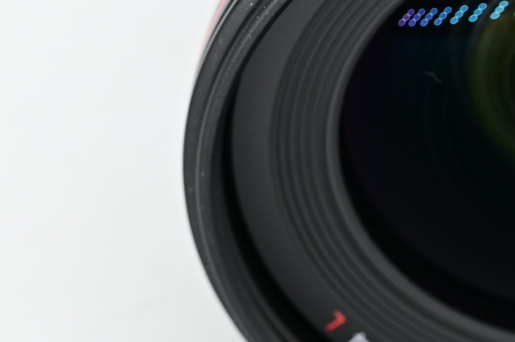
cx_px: 597
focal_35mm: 255
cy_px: -68
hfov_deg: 8.0
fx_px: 3645
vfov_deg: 5.4
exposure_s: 1/40
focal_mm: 50
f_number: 6.3
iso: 100
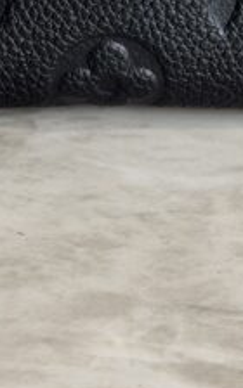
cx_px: 62
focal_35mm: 182
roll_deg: -0.1
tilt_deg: -15.5
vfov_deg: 11.2
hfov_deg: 7.2
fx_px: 1928
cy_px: -114
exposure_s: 1/60
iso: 64
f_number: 1.78
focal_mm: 6.76
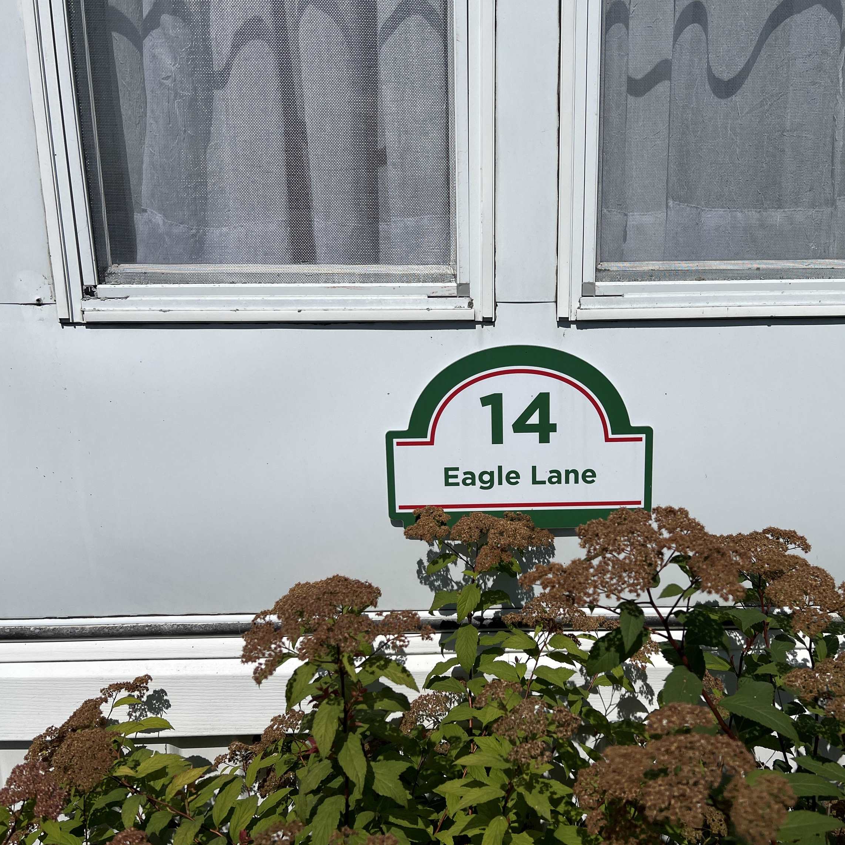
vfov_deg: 52.5
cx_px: 504
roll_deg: +1.4
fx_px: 856
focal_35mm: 31
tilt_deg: -14.3
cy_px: 421
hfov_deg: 52.2
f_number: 1.5
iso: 50
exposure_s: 1/16393
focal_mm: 5.7
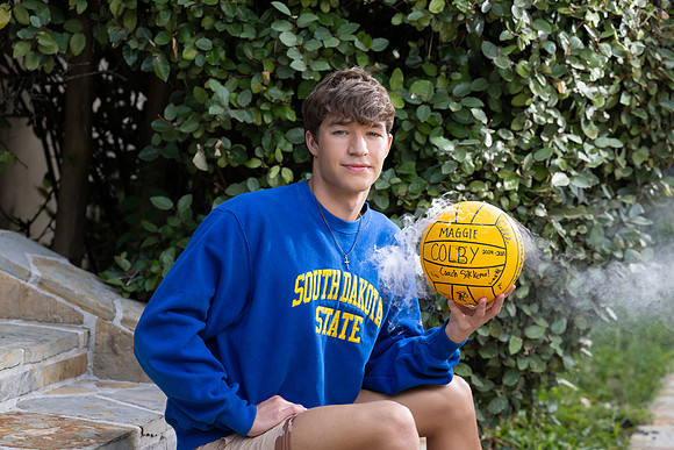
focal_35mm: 93
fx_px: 1741
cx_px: 337
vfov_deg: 14.7
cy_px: 225
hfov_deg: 21.9
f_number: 4.5
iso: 100
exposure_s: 1/200
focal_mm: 93
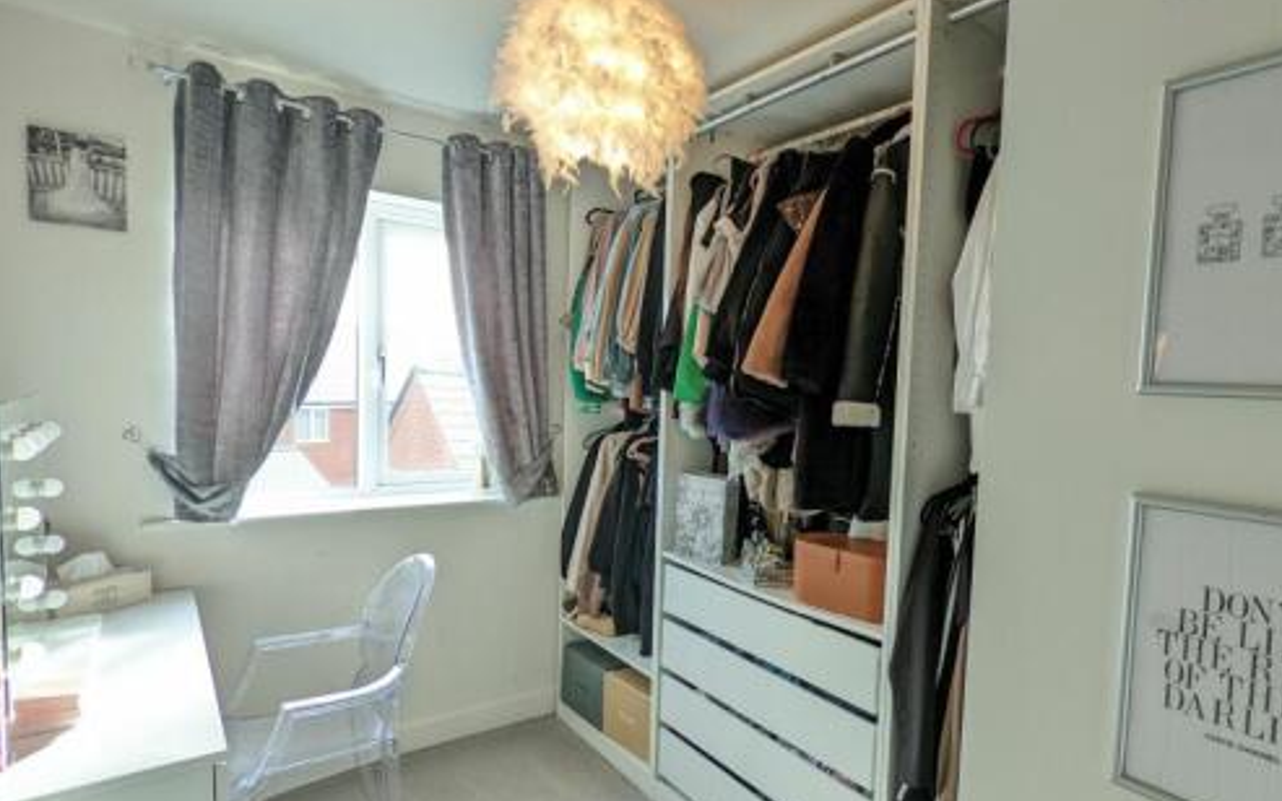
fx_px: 699
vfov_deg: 59.6
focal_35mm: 20
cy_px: 425
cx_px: 731
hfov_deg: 84.6
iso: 78
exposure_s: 1/90.1
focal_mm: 2.35
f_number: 2.2
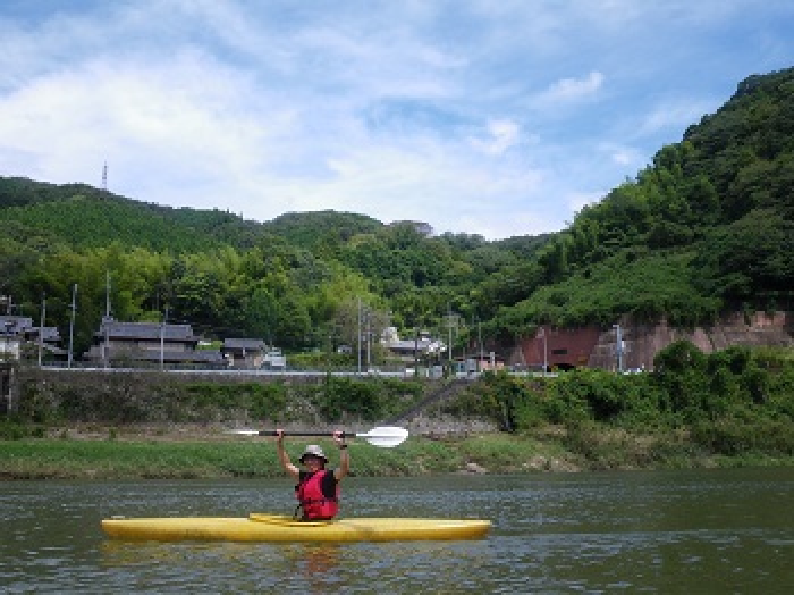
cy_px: 298
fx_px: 779
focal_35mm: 34
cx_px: 397
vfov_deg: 41.7
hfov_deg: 54.0
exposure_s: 1/200
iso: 50
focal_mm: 6.1
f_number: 4.6
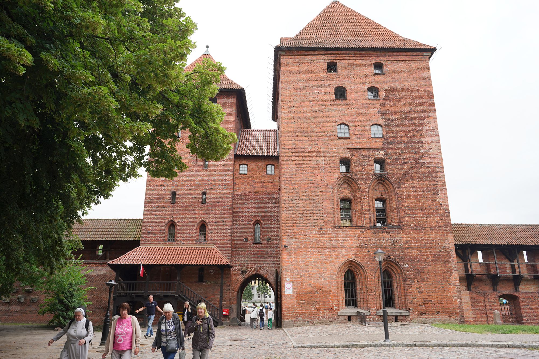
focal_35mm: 24
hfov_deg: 73.7
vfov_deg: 53.1
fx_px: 359
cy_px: 180
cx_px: 270
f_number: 5.6
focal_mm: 24
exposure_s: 1/100
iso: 100
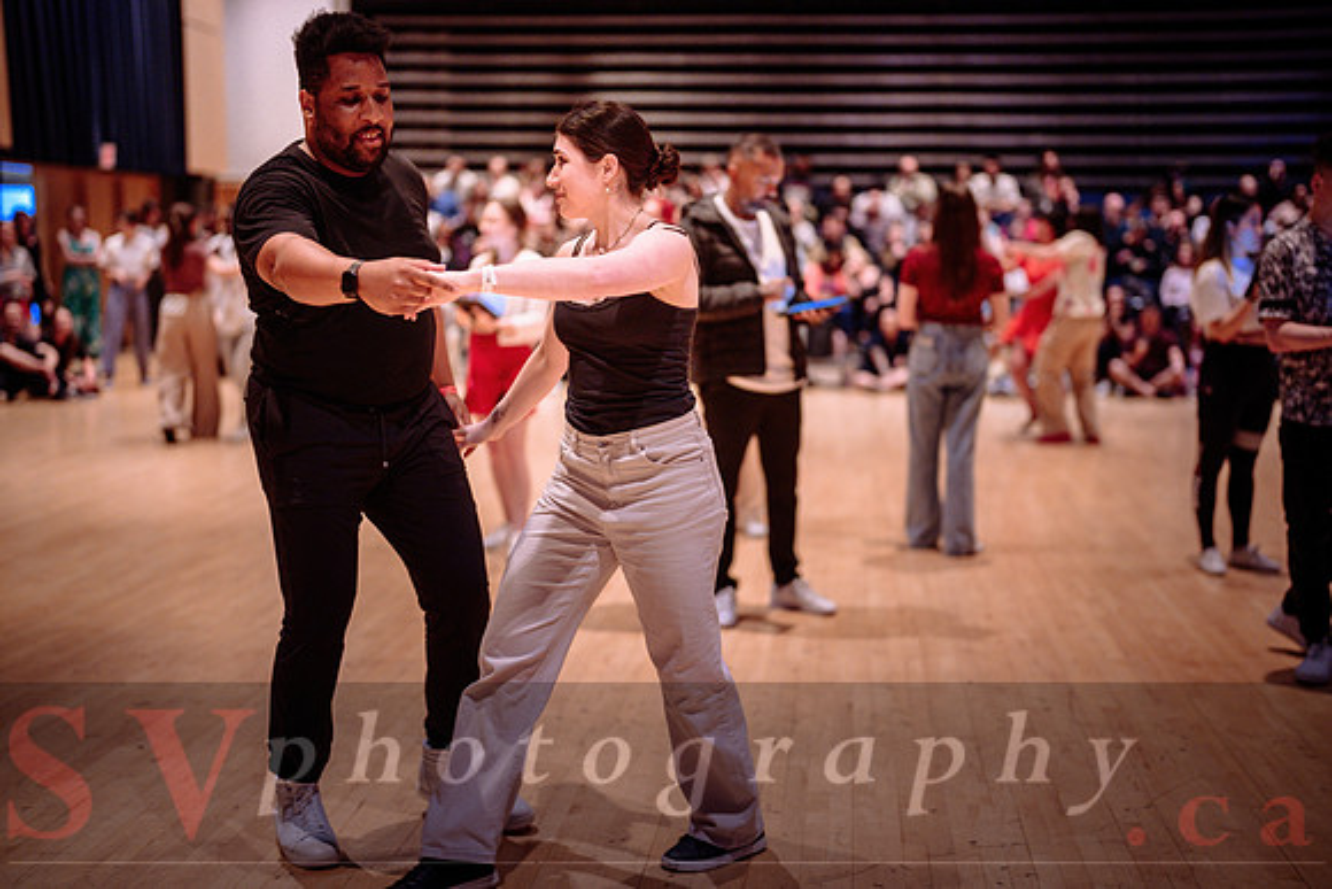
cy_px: 444
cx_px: 666
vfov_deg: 27.0
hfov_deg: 39.6
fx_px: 1850
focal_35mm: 50
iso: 1600
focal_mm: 50
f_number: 1.2
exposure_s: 1/200
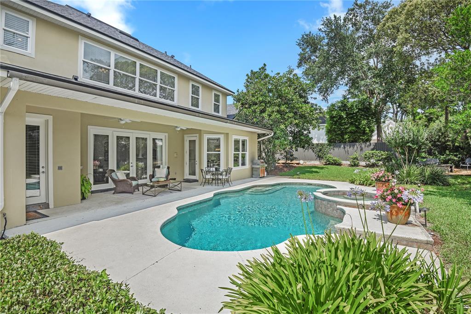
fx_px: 209
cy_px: 157
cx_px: 236
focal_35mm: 16
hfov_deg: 96.7
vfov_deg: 73.8
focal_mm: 16
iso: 250
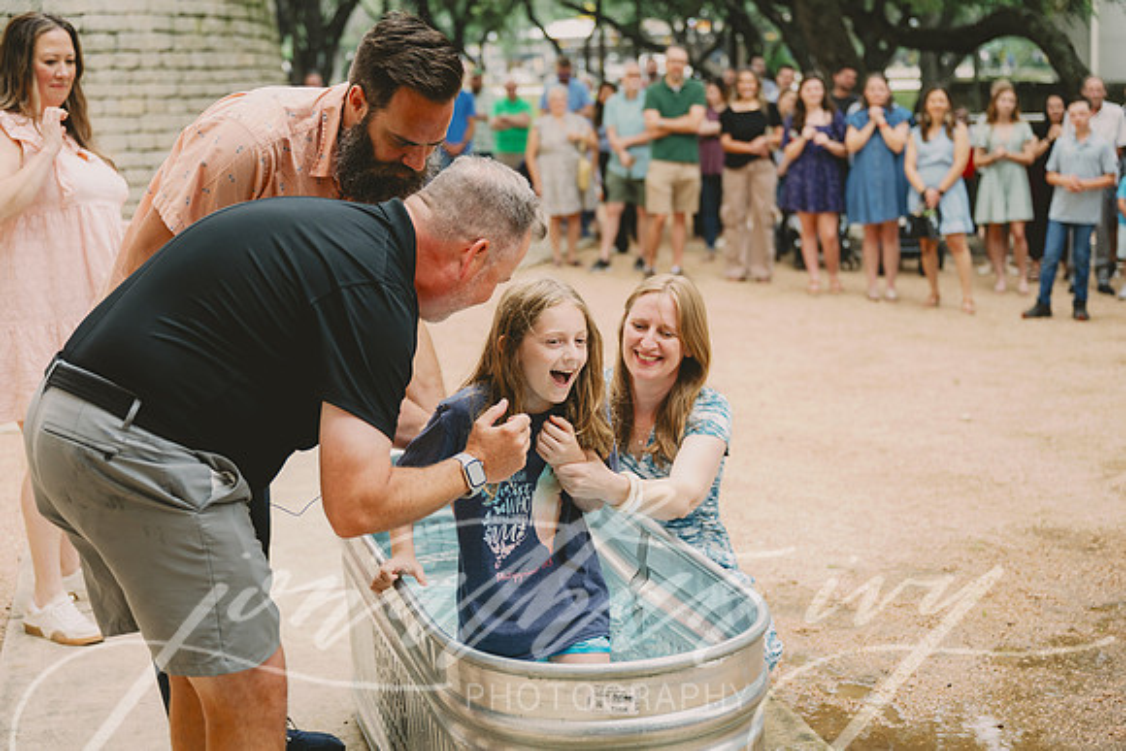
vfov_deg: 26.5
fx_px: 1595
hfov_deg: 38.9
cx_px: 563
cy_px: 376
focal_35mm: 51
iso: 250
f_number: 2.8
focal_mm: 51
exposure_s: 1/640
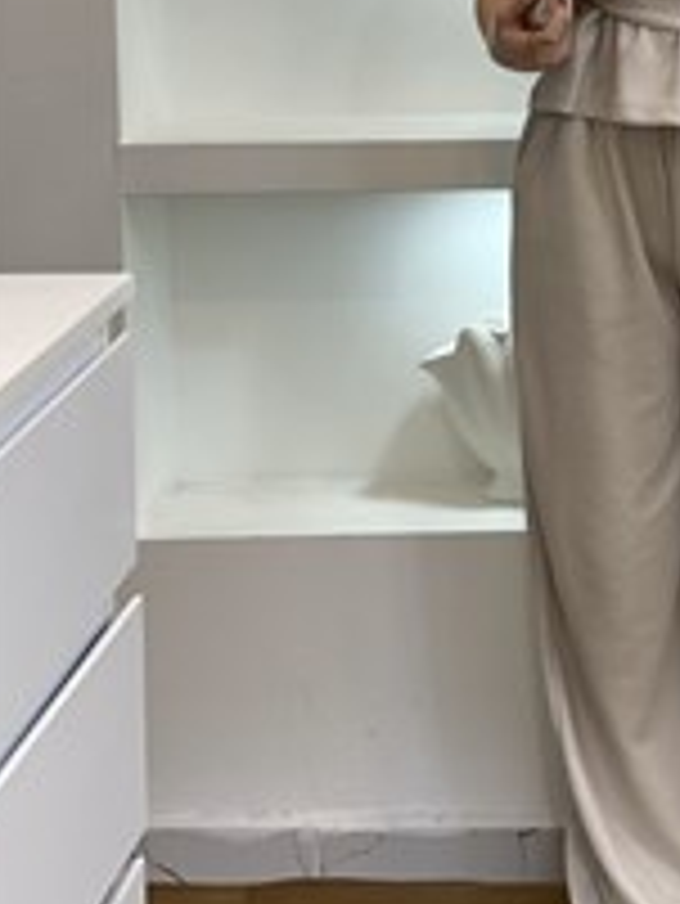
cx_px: 671
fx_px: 2800
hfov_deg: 13.7
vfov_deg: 18.2
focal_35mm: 107
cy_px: 209
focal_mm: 6
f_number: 2
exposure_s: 1/100
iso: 64
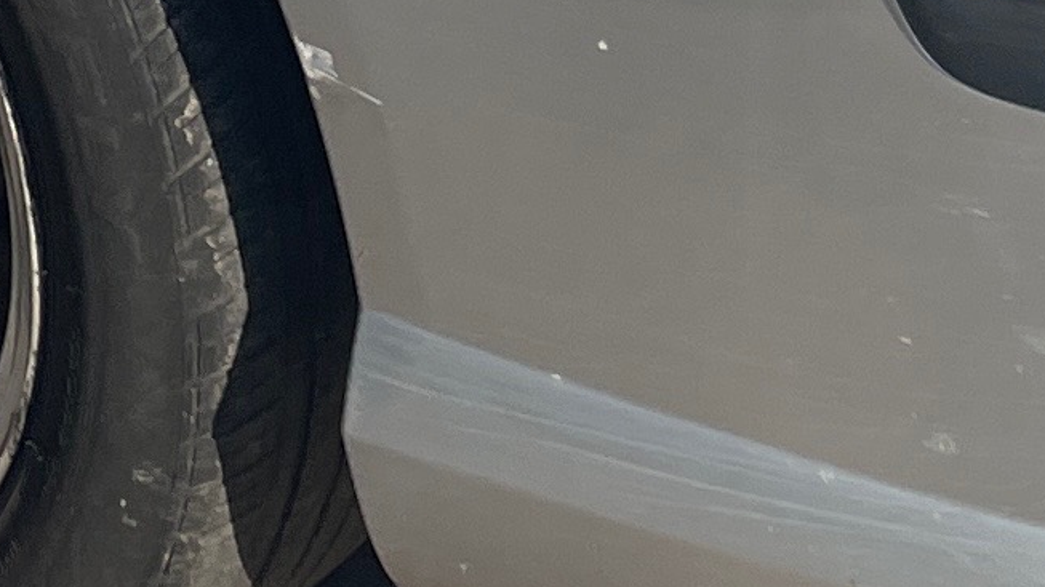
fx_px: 4848
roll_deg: +1.7
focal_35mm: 175
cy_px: -929
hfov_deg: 12.2
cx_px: 18
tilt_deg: -14.8
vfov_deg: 6.5
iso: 32
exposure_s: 1/2353
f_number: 1.6
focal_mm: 4.2
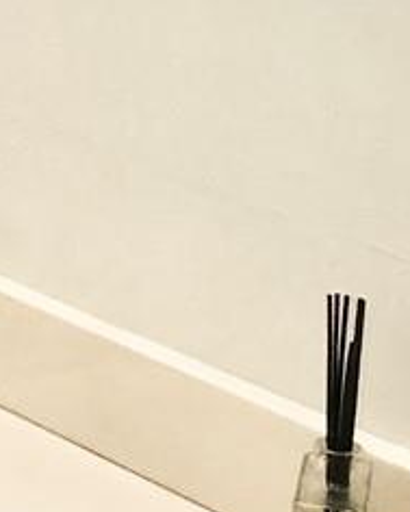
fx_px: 2804
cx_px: -492
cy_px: 276
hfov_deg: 7.9
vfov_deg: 10.4
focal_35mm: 185
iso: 40
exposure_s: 1/20
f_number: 1.8
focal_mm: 3.99
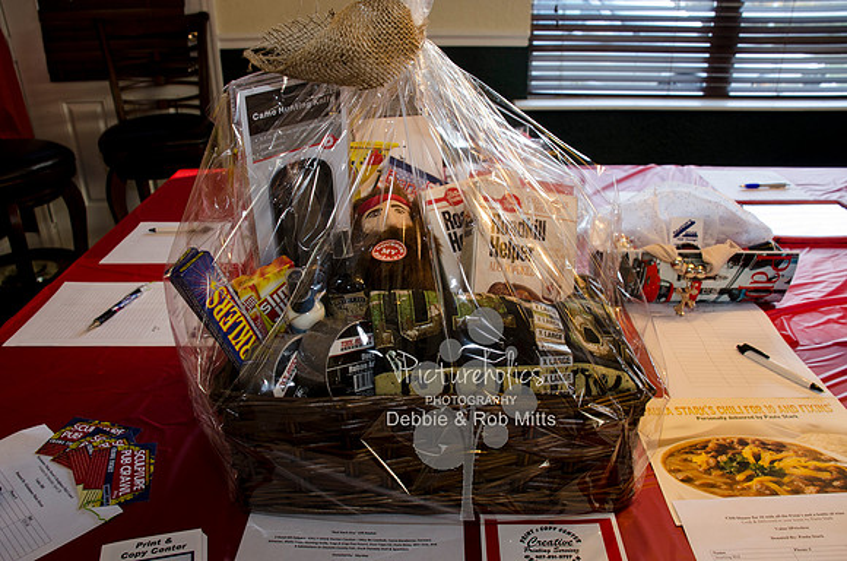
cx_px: 424
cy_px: 280
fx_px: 704
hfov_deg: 62.0
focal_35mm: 30
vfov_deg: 43.4
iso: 400
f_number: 5.6
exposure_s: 1/60
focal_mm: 20
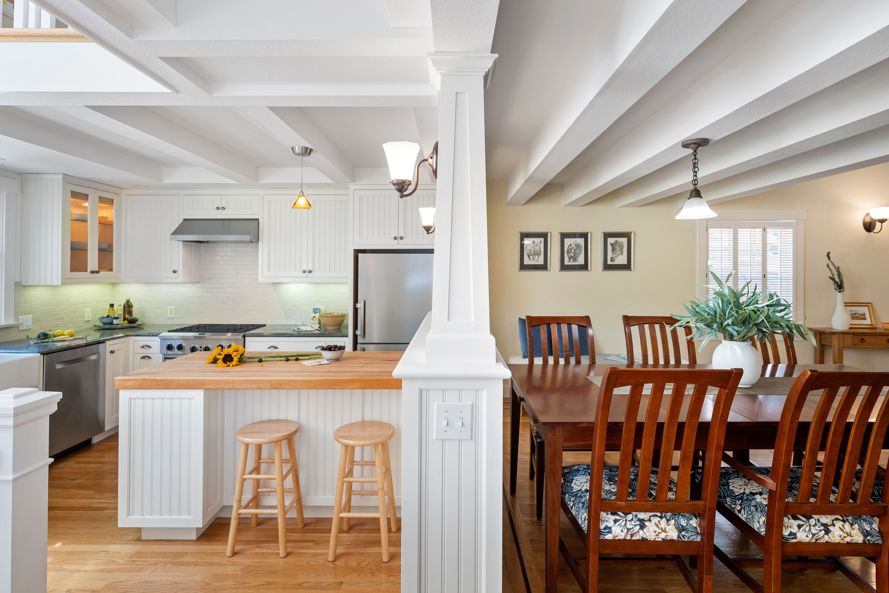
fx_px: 444
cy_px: 296
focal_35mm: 18
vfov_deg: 67.4
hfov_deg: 90.0
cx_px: 444
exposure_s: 1/13
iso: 400
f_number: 7.1
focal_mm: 18
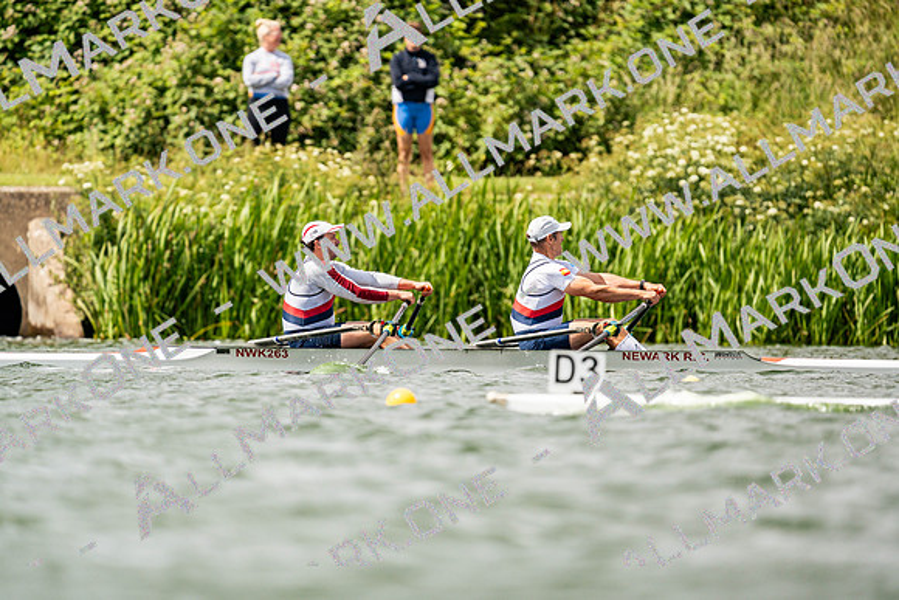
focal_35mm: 600
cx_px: 450
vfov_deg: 2.3
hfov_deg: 3.4
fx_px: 14986
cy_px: 300
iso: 320
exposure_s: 1/2000
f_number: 6.3
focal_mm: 600
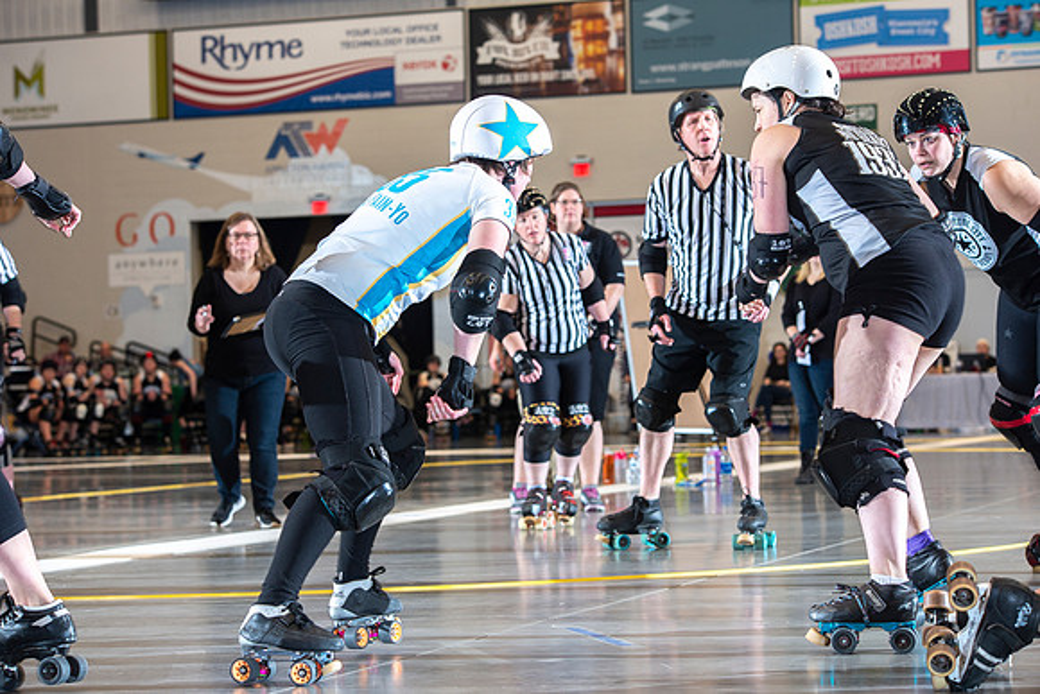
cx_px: 520
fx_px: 2889
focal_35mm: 100
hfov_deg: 20.4
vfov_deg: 13.7
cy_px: 347
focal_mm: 100
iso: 500
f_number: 5.6
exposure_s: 1/160
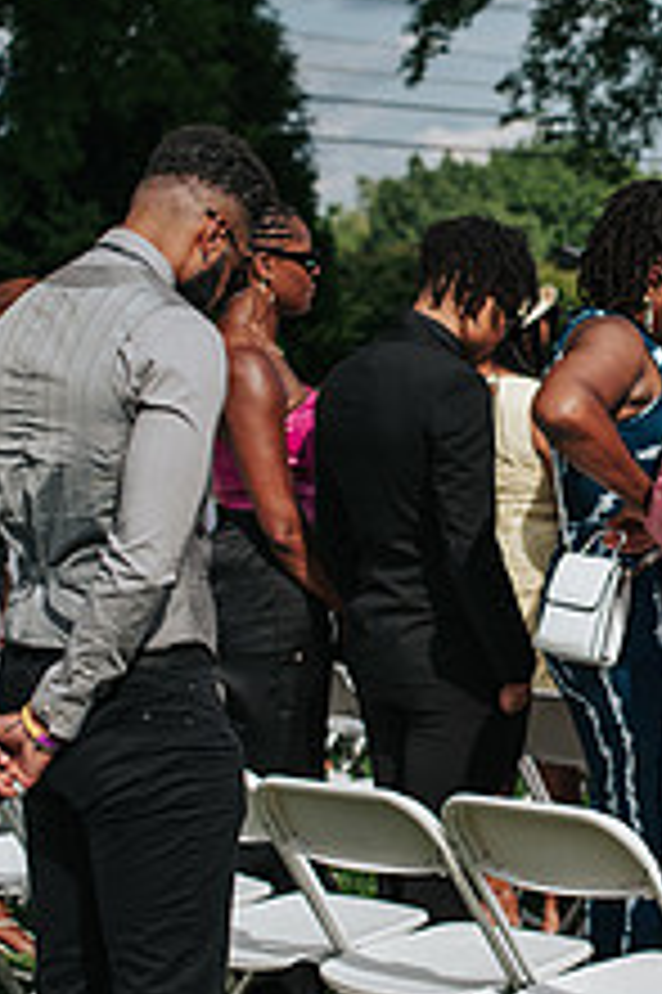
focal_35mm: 102
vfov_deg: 20.0
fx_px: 2818
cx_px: 657
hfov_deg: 13.2
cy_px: 472
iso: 140
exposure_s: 1/1600
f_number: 3.5
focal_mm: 50
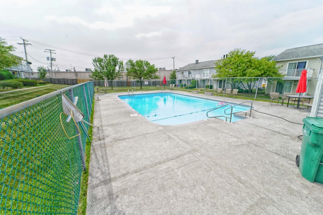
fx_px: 126
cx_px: 162
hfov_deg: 104.2
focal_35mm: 14
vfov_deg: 81.2
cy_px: 108
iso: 250
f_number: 8
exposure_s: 1/500
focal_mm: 14
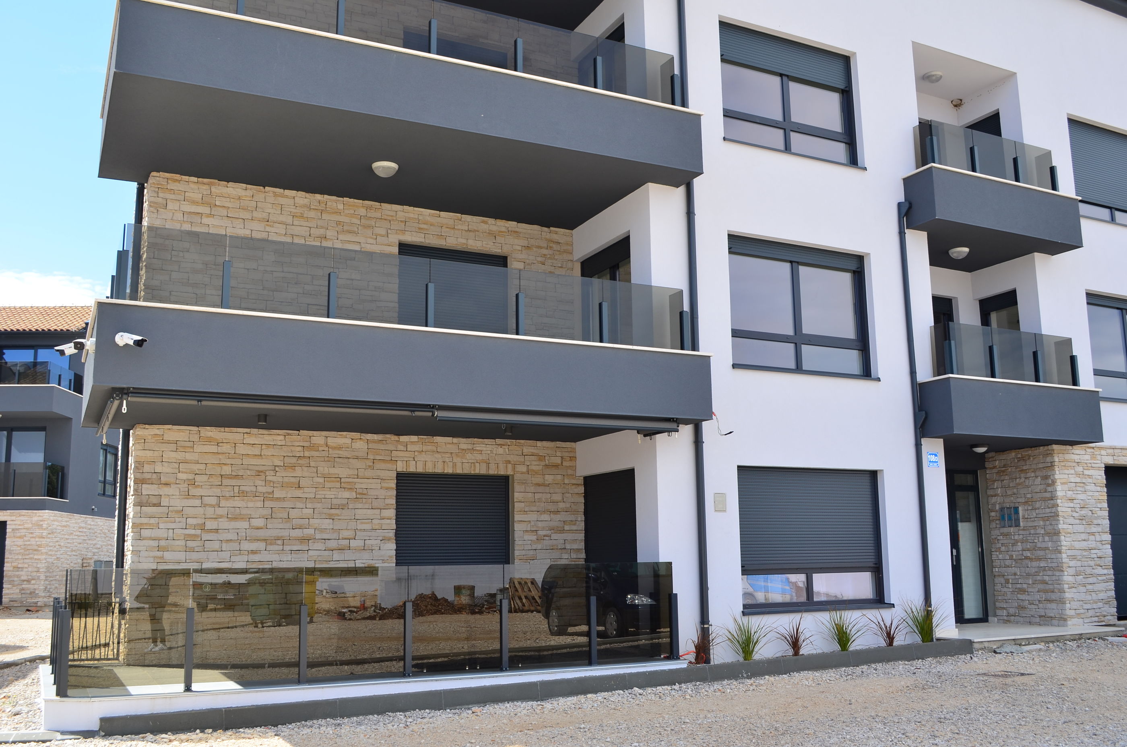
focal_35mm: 33
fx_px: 1031
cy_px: 374
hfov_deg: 57.3
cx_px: 564
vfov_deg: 39.8
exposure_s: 1/200
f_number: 7.1
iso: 100
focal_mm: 22
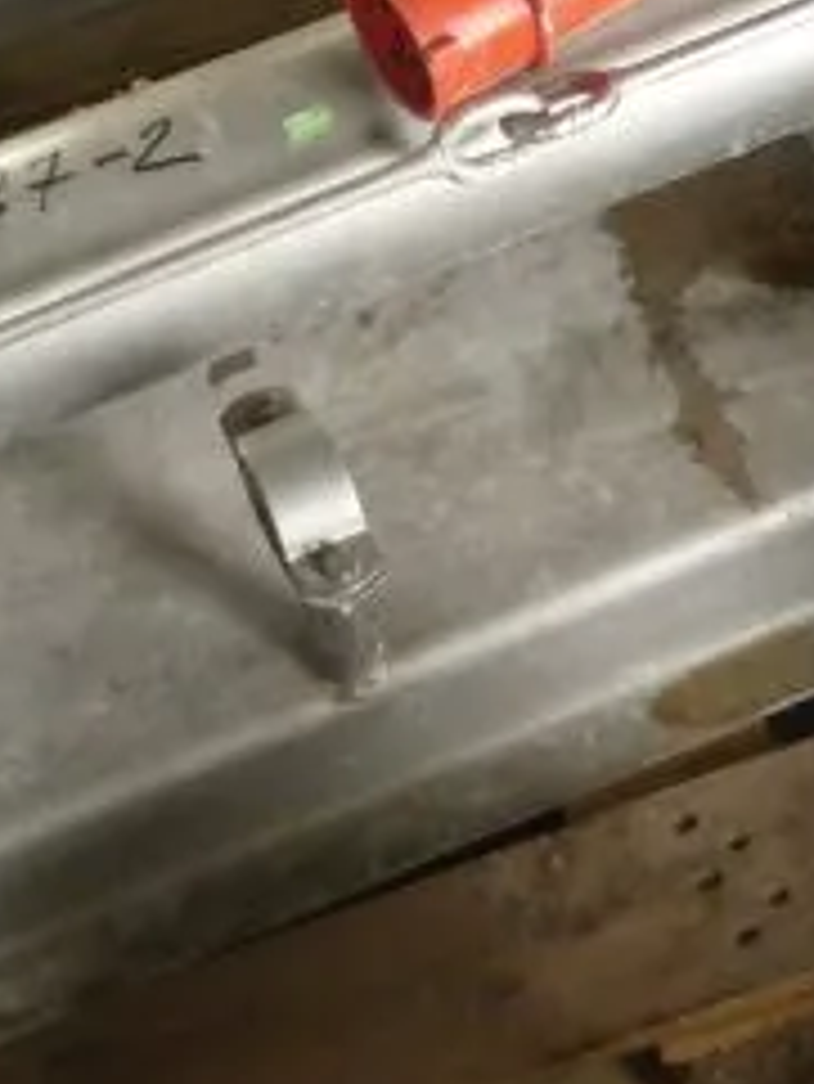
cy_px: 49
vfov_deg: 20.5
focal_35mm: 93
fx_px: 2913
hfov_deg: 15.9
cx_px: 391
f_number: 3.3
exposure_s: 1/25
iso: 400
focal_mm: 4.9
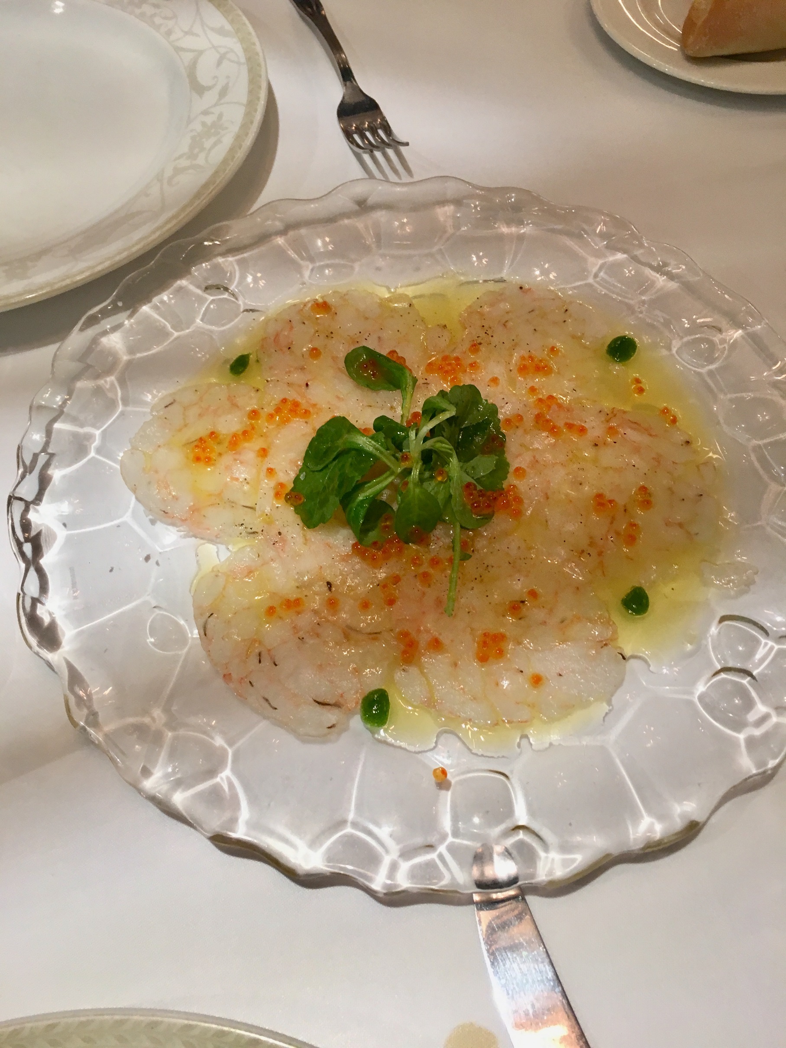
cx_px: 393
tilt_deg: -58.1
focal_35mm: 29
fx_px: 878
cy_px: 524
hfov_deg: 48.2
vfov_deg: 61.7
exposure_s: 1/33
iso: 50
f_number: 2.2
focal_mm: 4.15
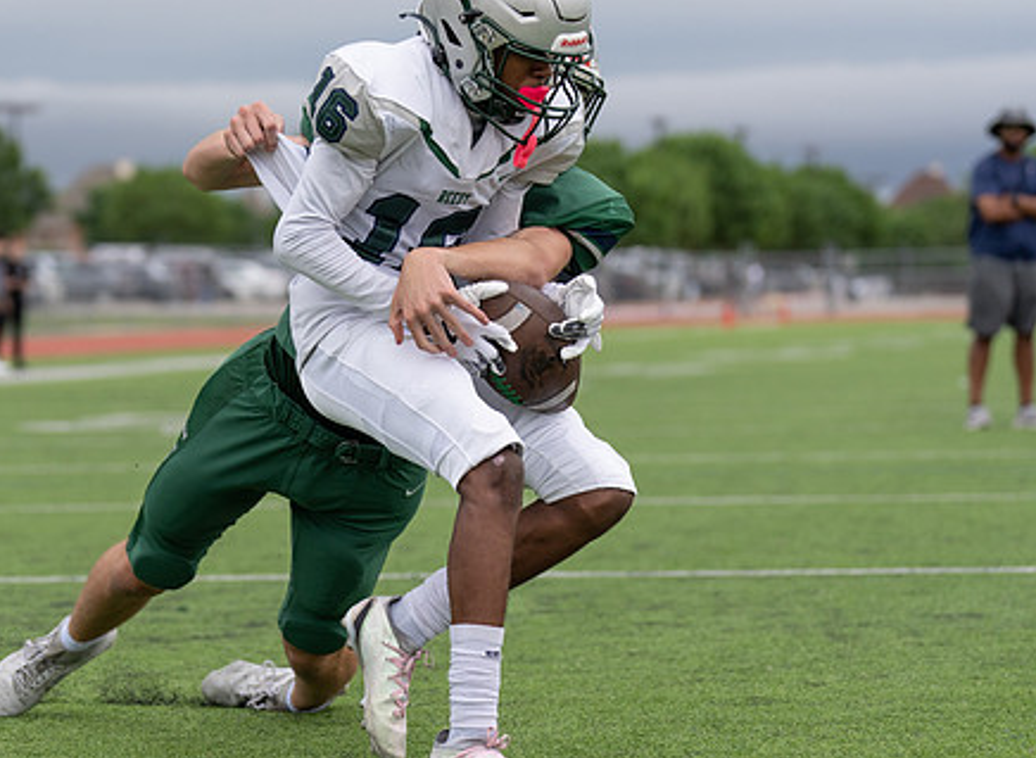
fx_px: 4836
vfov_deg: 9.0
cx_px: 331
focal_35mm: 163
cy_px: 377
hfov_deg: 12.2
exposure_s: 1/1250
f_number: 2.8
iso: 250
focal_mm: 90
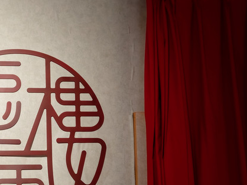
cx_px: 23
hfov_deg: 32.6
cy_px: 166
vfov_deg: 25.3
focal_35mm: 56
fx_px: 399
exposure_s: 1/80
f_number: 2.3
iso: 400
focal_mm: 5.4
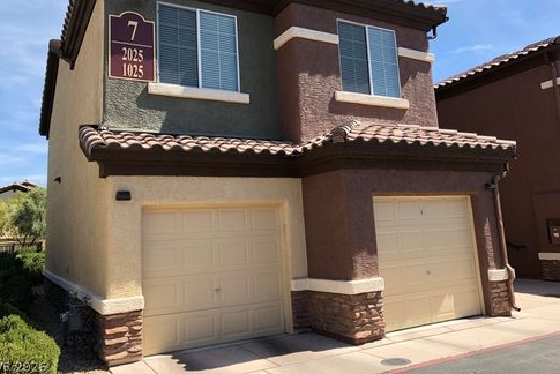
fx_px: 467
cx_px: 274
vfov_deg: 43.5
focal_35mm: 30
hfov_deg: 61.9
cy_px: 160
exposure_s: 1/857
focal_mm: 3.99
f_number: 1.8
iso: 20
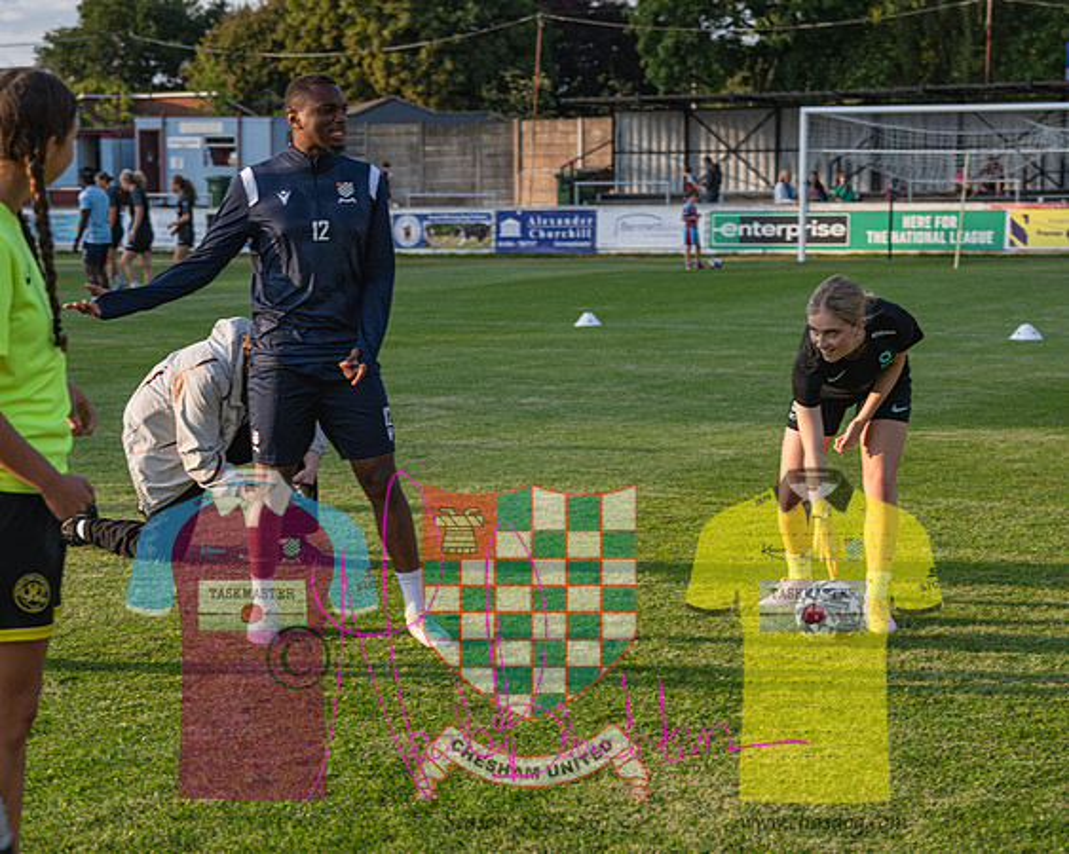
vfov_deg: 20.9
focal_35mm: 73
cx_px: 351
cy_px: 565
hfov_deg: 25.9
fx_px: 2309
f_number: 3.2
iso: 125
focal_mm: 49
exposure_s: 1/640
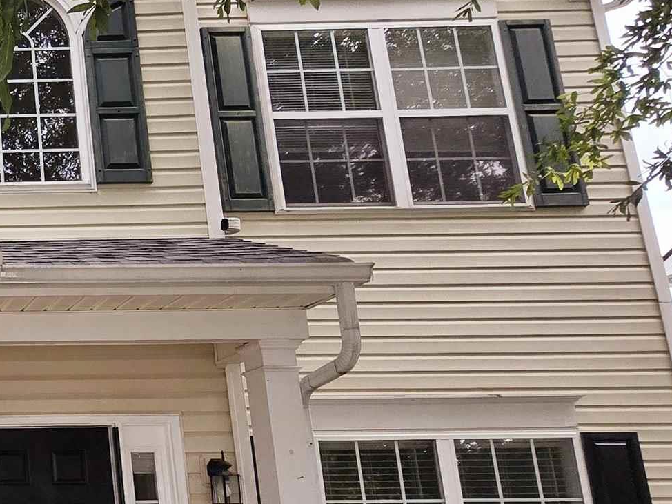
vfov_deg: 34.5
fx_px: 796
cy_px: 372
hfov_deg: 30.7
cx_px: -279
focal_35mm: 41
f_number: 2.2
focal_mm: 2.2
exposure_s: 1/909
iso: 50
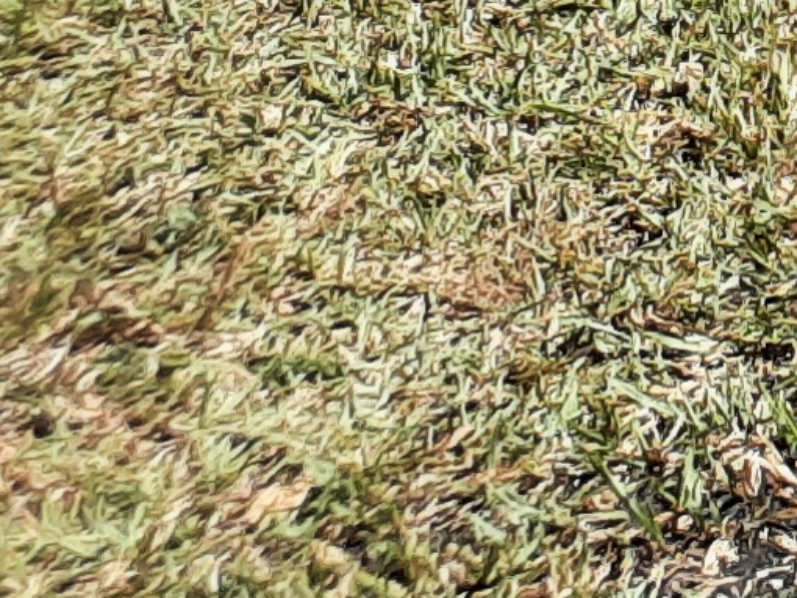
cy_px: -1727
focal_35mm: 196
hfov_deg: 7.8
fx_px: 4515
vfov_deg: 6.3
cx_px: 2858
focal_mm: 4.6
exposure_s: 1/2874
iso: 32
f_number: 2
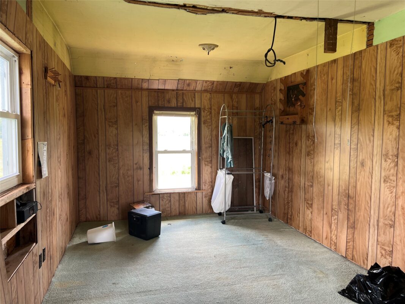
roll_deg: -0.2
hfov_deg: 67.3
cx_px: 202
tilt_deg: -3.6
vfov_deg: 53.1
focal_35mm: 26
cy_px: 152
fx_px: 304
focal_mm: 5.7
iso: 100
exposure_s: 1/121
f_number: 1.5
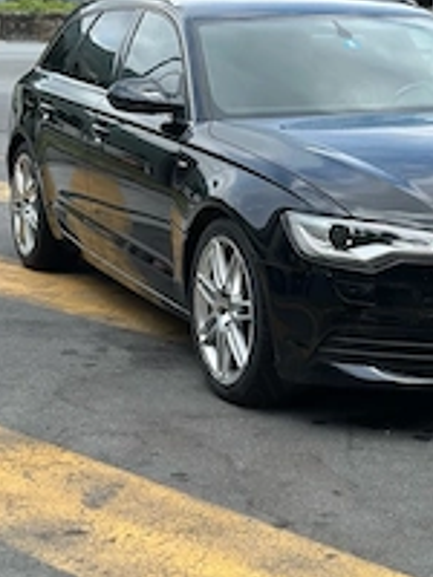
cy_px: 188
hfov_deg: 15.3
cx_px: 344
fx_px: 1601
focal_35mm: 96
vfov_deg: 20.4
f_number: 1.78
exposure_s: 1/2732
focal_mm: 6.86
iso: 80
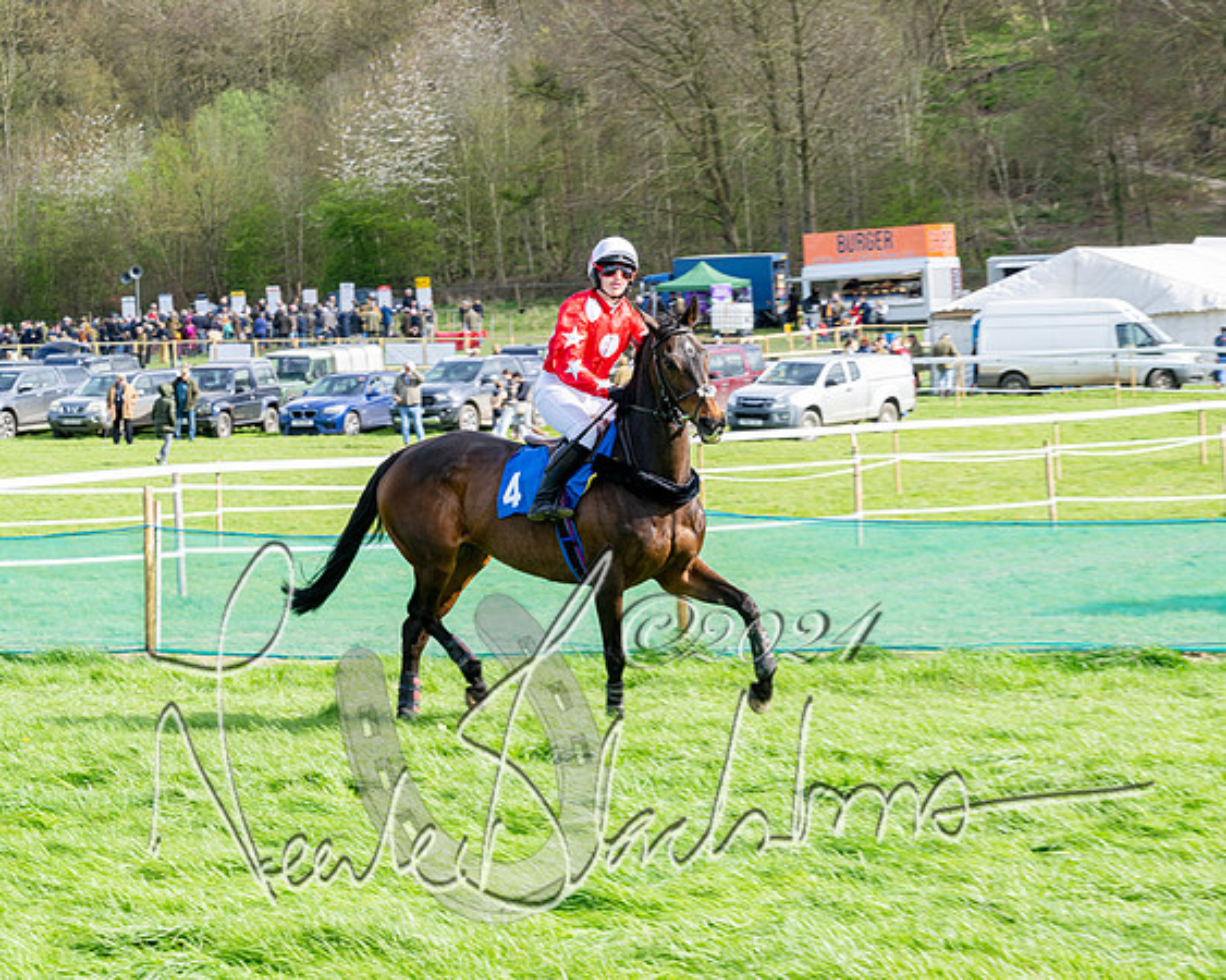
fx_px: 4129
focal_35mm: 114
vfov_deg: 13.5
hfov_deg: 16.9
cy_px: 490
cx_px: 559
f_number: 11
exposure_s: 1/160
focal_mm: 101
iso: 200
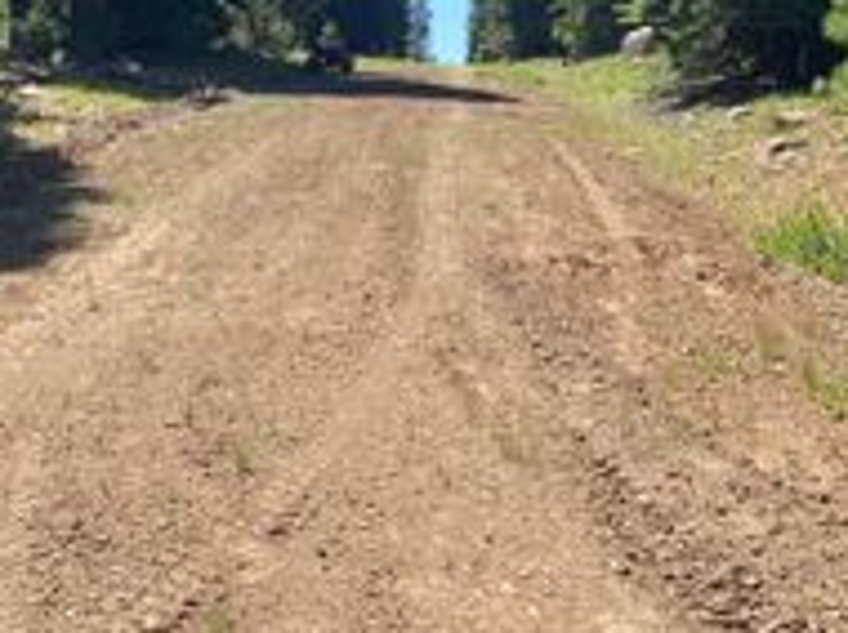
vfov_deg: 24.4
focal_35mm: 59
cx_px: 574
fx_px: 1444
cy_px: 145
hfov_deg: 32.4
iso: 32
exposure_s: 1/1245
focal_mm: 4.25
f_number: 1.8
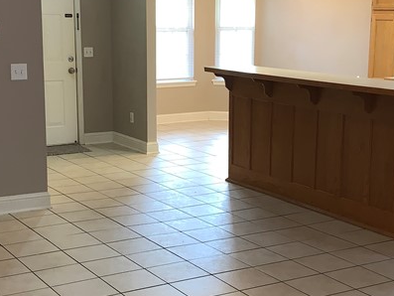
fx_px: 763
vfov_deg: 21.9
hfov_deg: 29.0
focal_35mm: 67
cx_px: 209
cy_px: 161
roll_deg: -0.2
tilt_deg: -11.3
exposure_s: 1/24
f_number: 1.8
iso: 50
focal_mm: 4.25
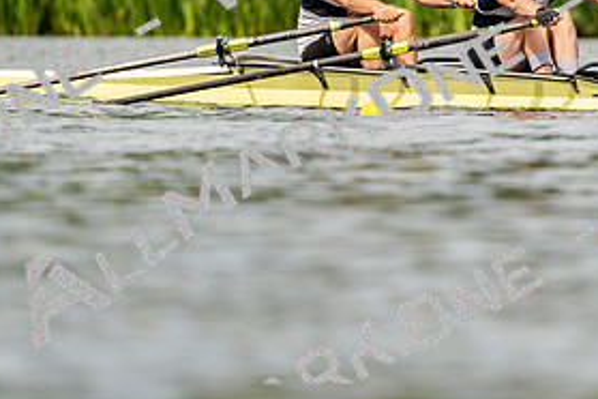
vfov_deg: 1.1
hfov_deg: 1.7
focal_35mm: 1246
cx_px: 461
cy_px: 16
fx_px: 20696
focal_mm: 600
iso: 250
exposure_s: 1/2000
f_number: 6.3
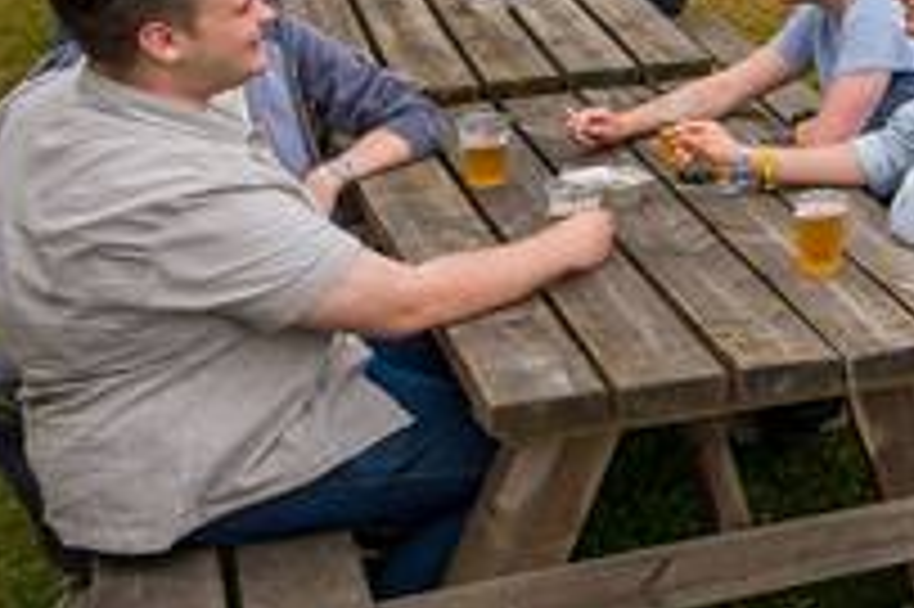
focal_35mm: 71
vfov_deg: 18.5
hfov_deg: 21.7
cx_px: 1504
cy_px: -34
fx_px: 1801
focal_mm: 20
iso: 320
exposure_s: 1/500
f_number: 5.6
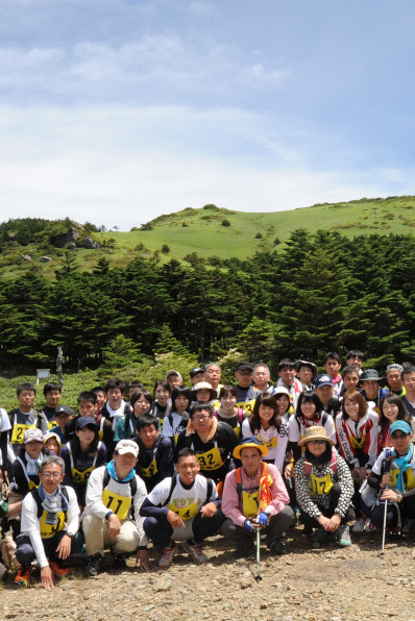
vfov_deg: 51.9
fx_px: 639
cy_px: 314
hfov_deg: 35.3
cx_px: 306
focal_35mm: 37
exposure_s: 1/250
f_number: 19
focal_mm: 24
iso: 800
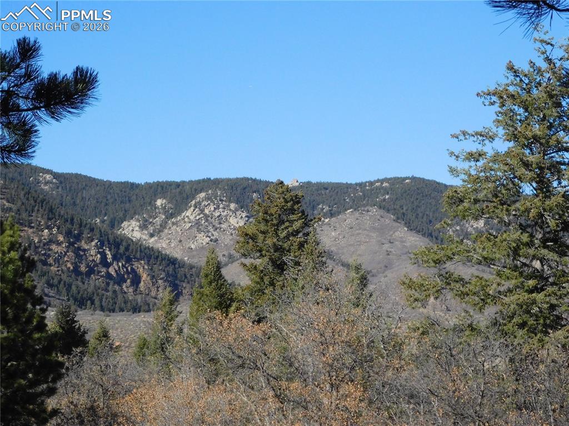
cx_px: 284
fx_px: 1627
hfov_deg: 19.8
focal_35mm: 99
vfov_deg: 14.9
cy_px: 213
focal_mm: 17.6
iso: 800
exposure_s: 1/1250
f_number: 9.2
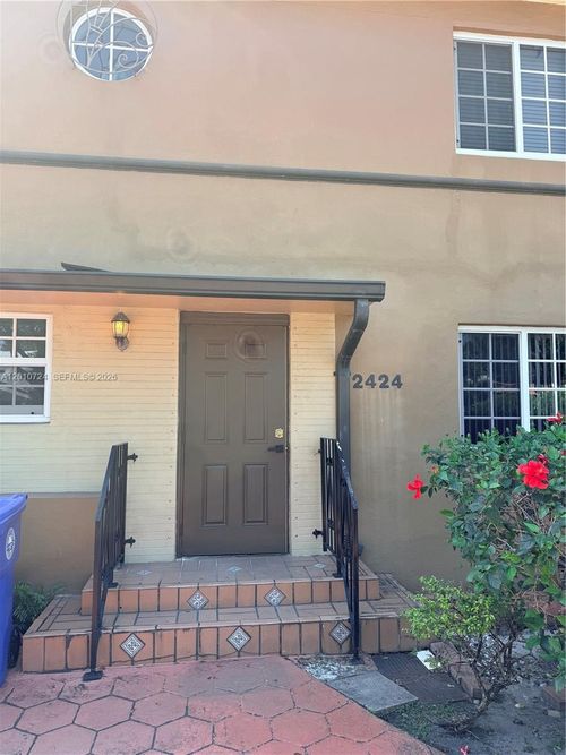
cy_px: 378
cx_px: 283
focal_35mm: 24
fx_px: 523
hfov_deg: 56.8
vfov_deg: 71.6
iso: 80
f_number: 1.78
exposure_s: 1/671
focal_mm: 6.76
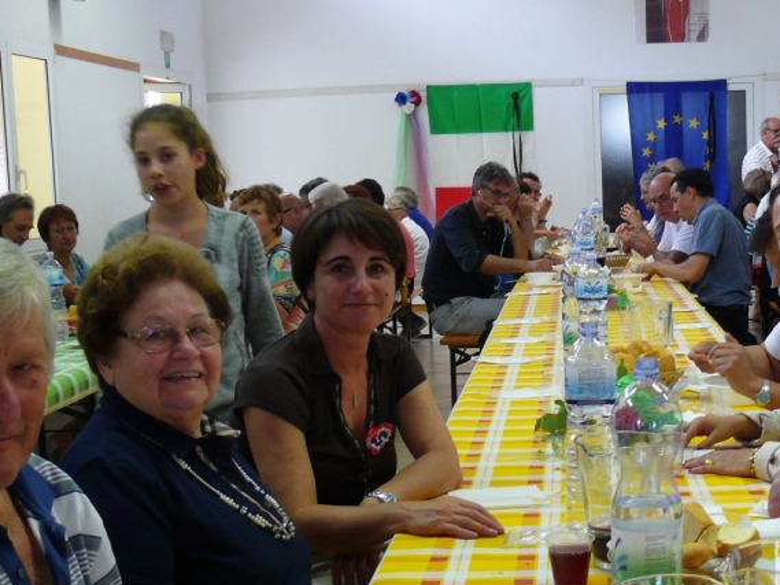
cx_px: 515
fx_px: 1420
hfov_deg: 30.5
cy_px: 416
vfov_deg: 23.1
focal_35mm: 63
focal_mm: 7.4
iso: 200
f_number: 2.8
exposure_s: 1/25
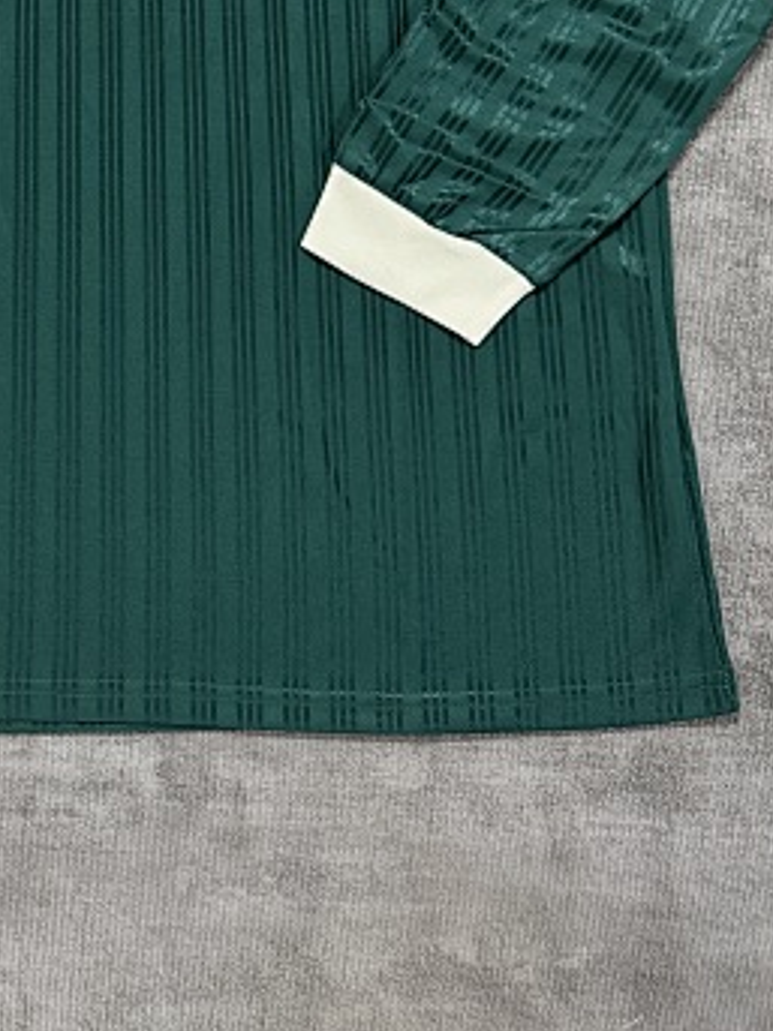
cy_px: -99
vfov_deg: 30.7
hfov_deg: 25.5
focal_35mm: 56
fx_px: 1668
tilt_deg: -77.4
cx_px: 120
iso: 320
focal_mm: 6.76
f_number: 1.78
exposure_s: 1/60
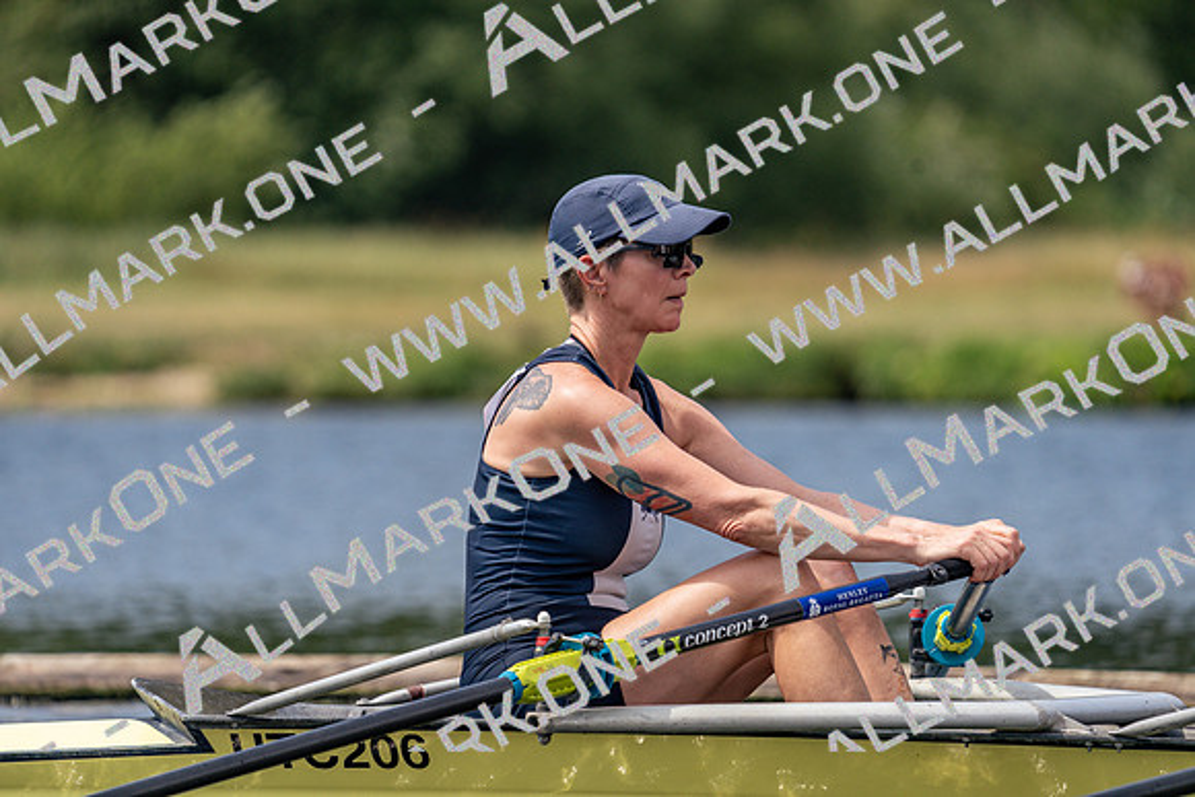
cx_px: 598
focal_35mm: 400
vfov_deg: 3.4
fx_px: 13280
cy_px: 398
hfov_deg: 5.2
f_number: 6.3
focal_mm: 400
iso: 320
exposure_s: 1/1600
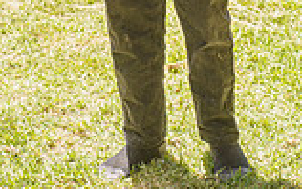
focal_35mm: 165
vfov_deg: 7.7
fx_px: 1359
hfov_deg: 12.7
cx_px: 141
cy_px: -155
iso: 800
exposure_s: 1/1600
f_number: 5.6
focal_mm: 57
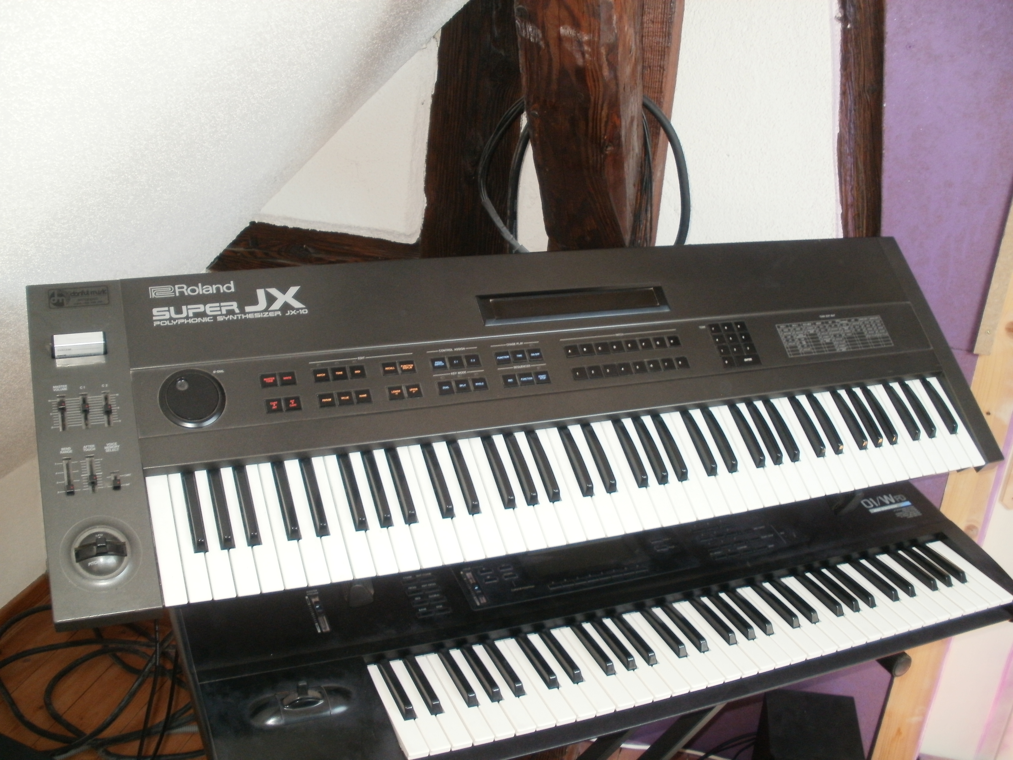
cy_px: 380
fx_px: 1054
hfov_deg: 51.4
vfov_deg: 39.7
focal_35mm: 36
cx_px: 506
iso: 125
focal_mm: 6.3
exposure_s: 1/30
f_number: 3.5
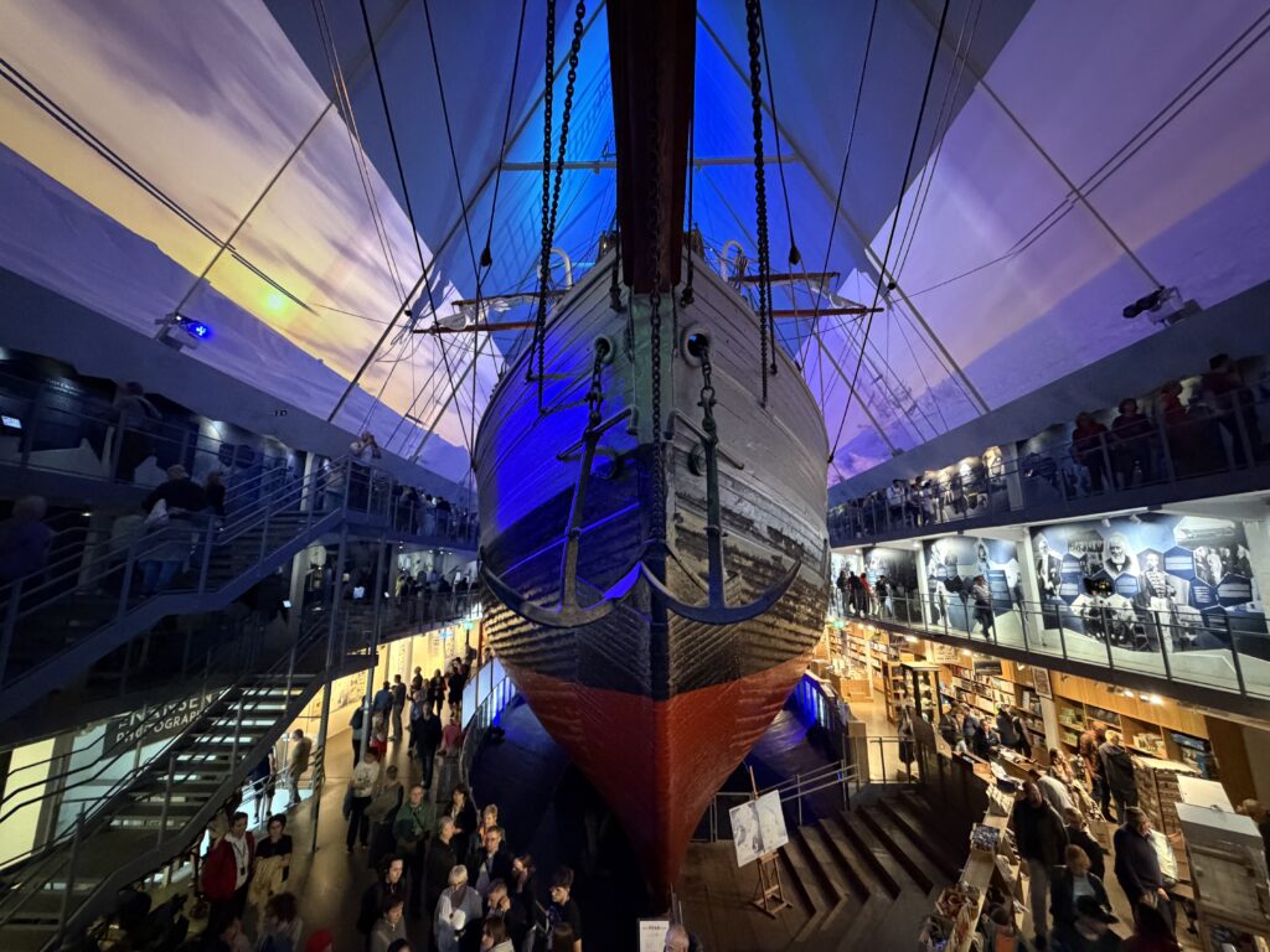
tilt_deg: +10.6
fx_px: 514
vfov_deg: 85.7
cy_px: 476
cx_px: 635
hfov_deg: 102.1
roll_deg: +0.0
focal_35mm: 14
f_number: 2.2
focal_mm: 2.22
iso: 1000
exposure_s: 1/33
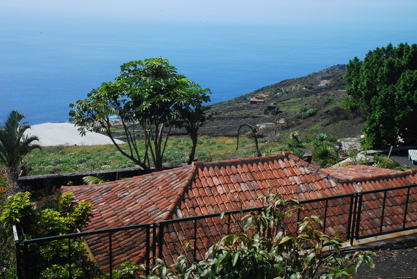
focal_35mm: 44
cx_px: 208
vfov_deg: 30.9
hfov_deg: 44.9
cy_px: 140
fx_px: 504
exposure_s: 1/8
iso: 125
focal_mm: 29
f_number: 25
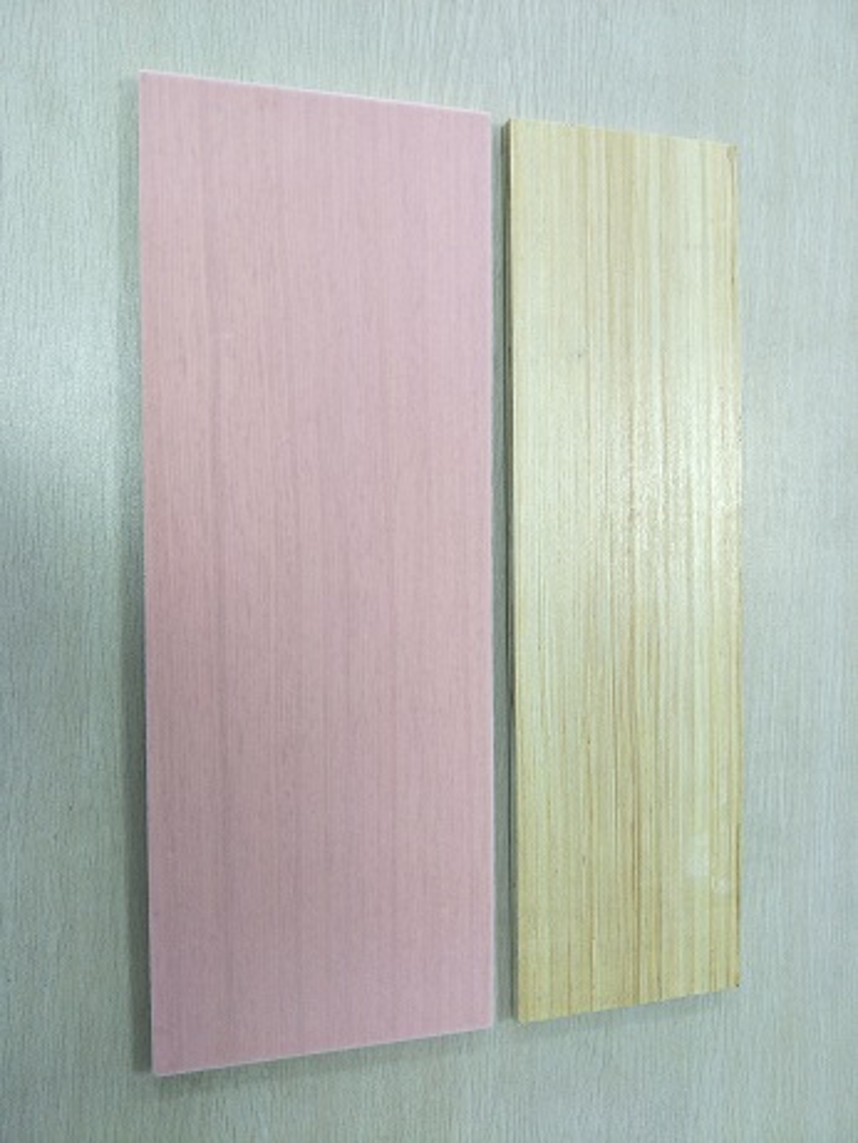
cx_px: 429
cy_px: 572
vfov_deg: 71.6
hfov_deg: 56.8
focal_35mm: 24
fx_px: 793
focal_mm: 4.1
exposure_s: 1/50
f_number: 1.7
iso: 52
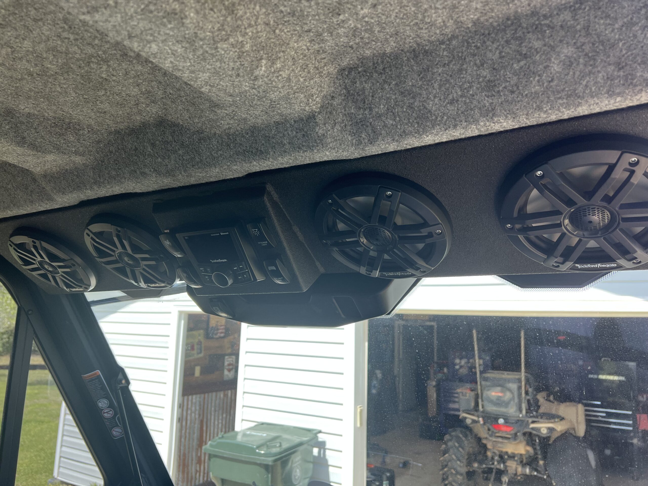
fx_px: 487
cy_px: 243
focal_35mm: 26
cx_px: 324
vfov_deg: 53.1
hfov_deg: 67.3
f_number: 1.5
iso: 40
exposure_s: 1/245
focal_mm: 5.7
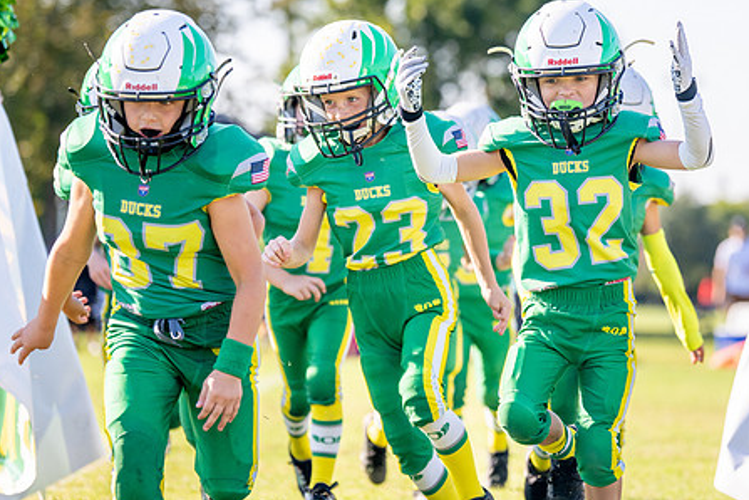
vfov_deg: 7.8
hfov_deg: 11.7
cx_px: 457
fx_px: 3641
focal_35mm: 175
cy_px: 156
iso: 320
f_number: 2.8
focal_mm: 121
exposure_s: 1/2500
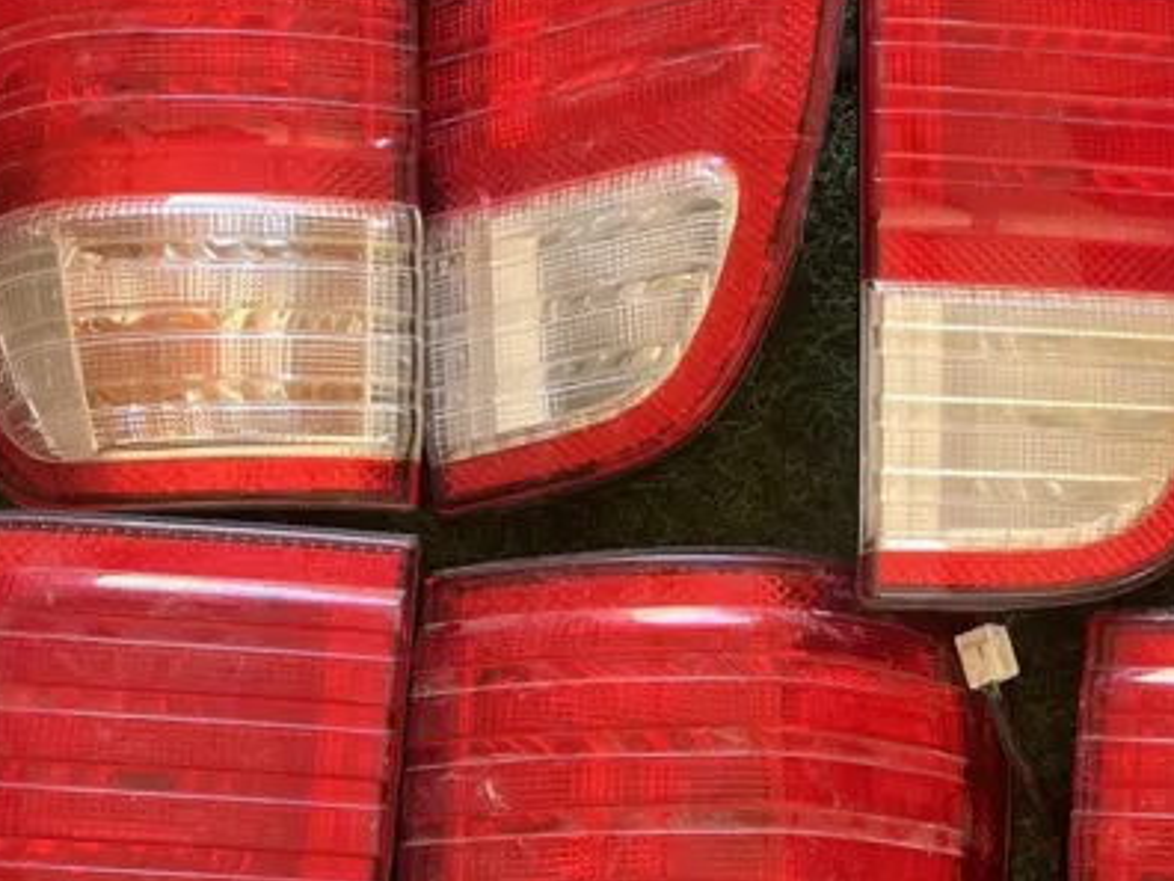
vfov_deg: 34.3
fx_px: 1424
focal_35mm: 42
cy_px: 409
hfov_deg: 44.0
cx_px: 809
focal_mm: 5.1
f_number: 1.6
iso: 100
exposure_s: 1/121
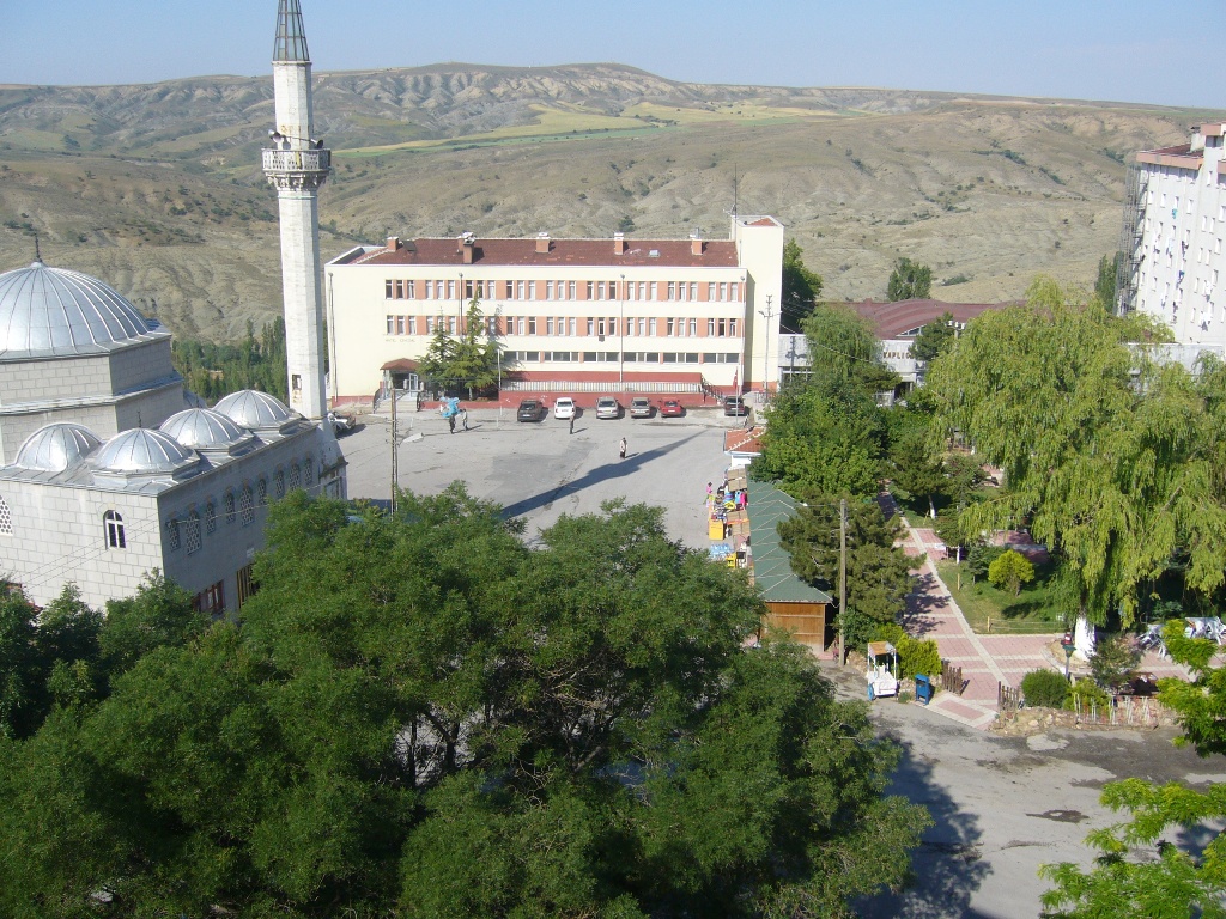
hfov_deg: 52.6
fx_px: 1240
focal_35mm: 35
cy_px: 460
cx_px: 613
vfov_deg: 40.7
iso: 80
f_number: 5.6
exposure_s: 1/320
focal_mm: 5.8
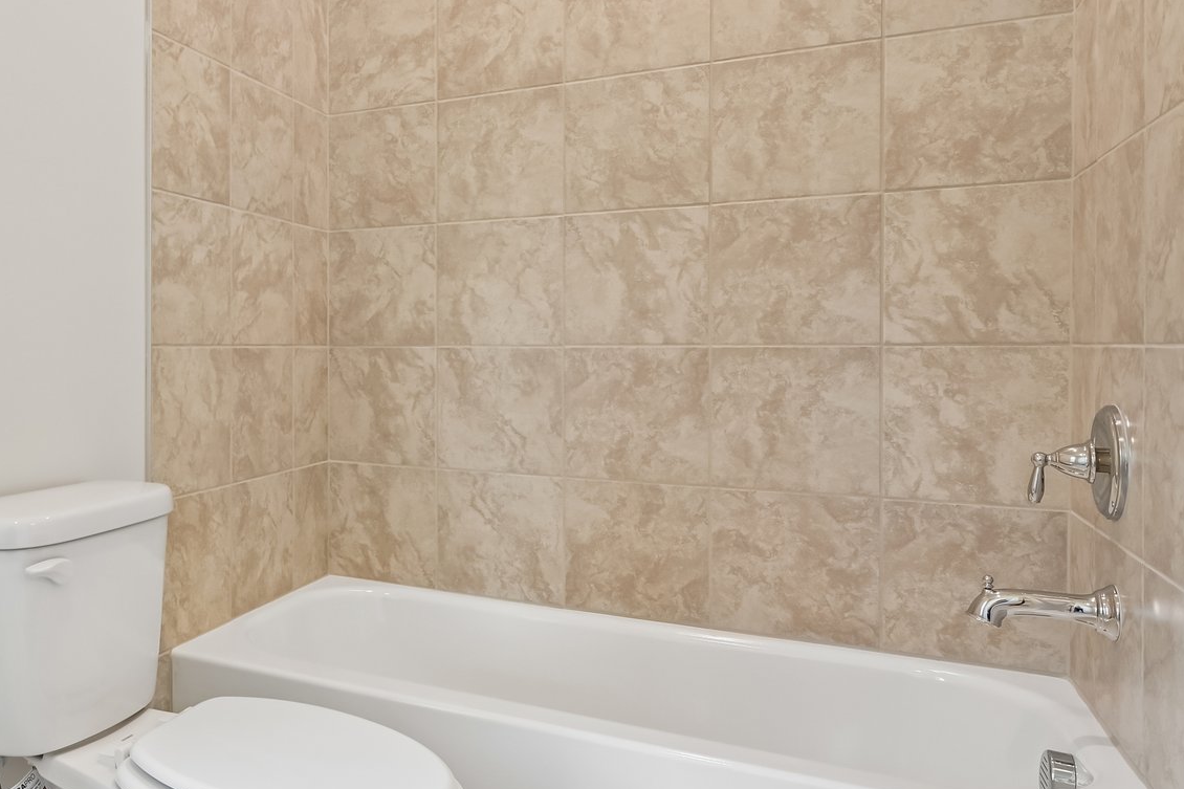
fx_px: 954
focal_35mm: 29
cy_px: 361
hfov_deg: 58.2
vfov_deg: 44.9
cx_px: 215
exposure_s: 1/25
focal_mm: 16
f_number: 8
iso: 200
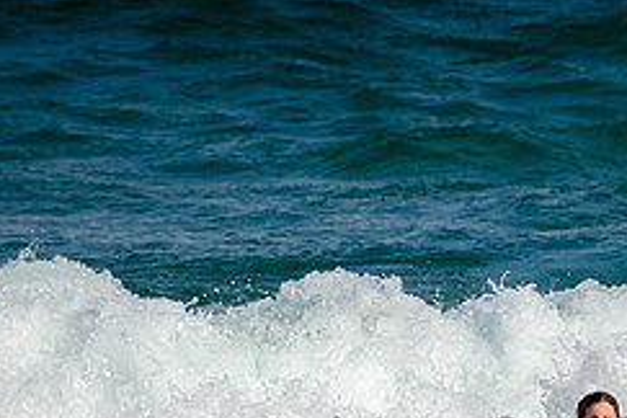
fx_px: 33281
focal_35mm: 1911
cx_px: 599
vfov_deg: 0.7
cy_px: 435
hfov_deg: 1.1
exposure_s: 1/2000
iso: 640
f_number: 11
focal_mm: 800
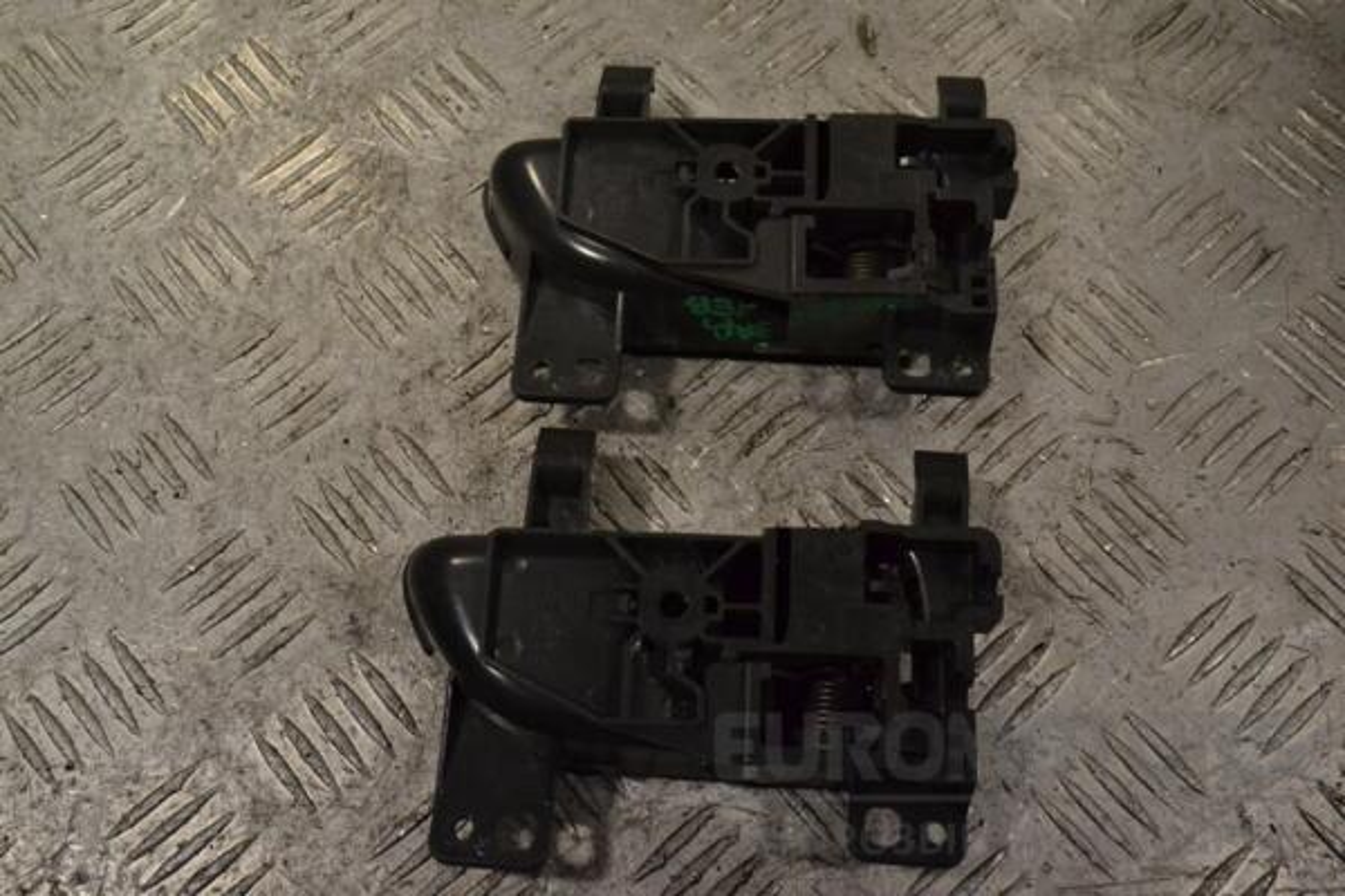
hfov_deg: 53.1
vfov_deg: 36.9
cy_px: 448
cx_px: 672
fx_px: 1345
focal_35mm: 36
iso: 3200
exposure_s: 1/500
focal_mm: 24
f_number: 11
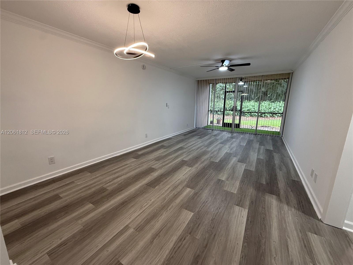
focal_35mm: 14
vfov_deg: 85.7
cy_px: 132
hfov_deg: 102.1
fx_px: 143
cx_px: 176
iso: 320
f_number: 2.2
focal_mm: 2.22
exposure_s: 1/120
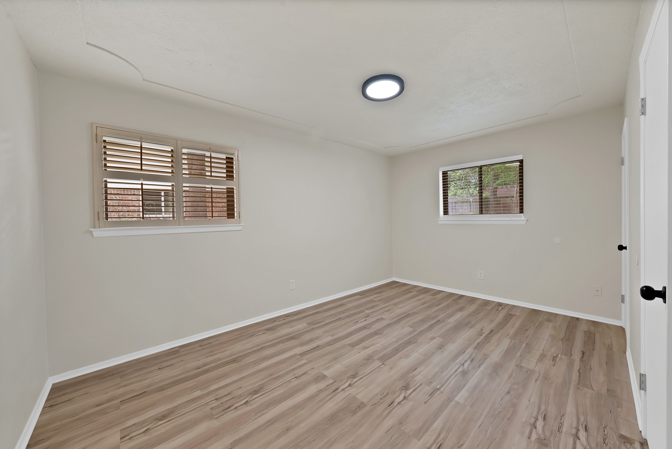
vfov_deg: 90.1
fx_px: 224
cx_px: 336
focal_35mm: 12
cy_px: 224
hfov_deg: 112.6
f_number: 9
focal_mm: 12
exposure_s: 1/4
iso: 640
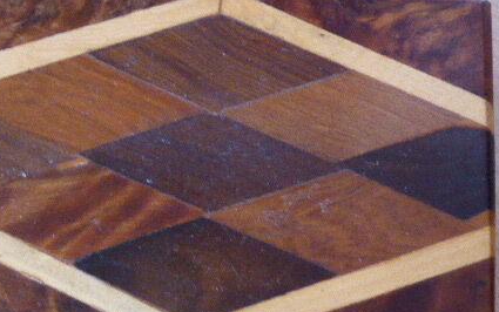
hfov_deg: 16.6
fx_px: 1714
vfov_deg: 10.4
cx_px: 208
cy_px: 149
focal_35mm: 126
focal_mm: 13.3
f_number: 5
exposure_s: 1/8
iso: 1000
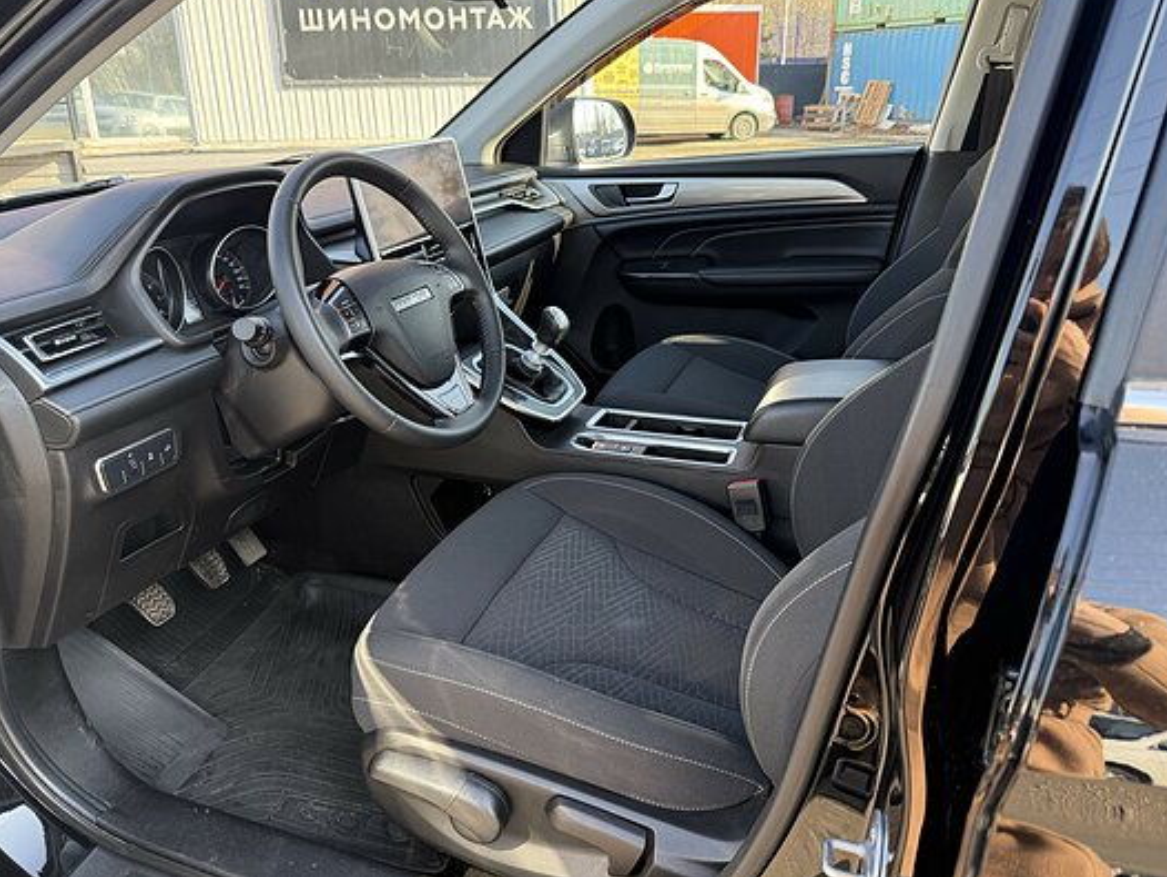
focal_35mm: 25
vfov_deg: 54.9
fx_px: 843
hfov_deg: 69.4
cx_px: 568
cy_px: 425
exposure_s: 1/243
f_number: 1.78
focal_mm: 6.76
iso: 125
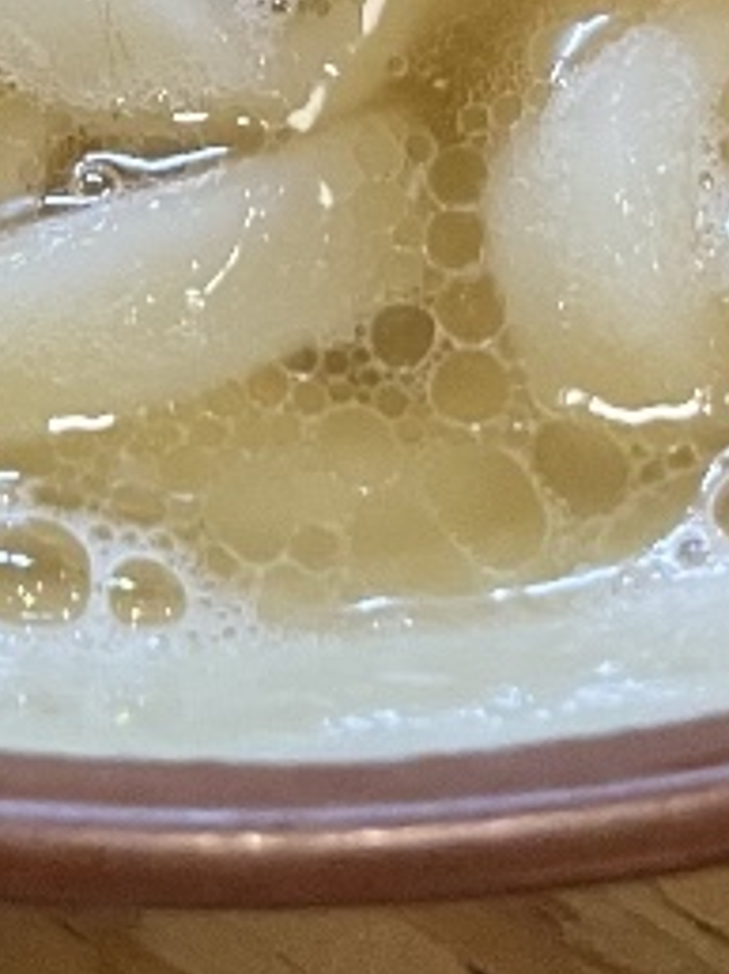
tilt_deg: -51.6
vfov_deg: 13.9
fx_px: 3628
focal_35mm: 129
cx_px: 57
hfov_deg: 11.4
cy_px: -672
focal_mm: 4.2
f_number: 1.6
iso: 250
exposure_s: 1/60
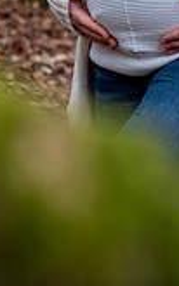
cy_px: -73
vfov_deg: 8.4
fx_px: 1937
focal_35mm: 248
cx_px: 187
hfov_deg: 5.3
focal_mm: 43
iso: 640
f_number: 2.5
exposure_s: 1/320
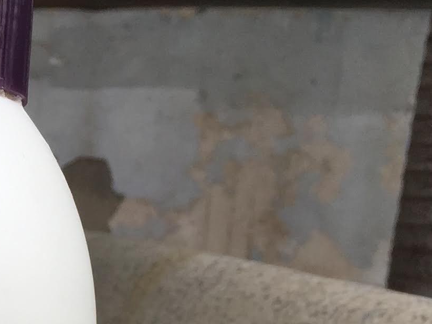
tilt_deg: -8.7
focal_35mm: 115
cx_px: -301
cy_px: 514
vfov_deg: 12.2
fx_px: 1435
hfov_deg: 15.2
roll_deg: -2.1
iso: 32
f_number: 2.2
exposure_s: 1/527
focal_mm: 4.15
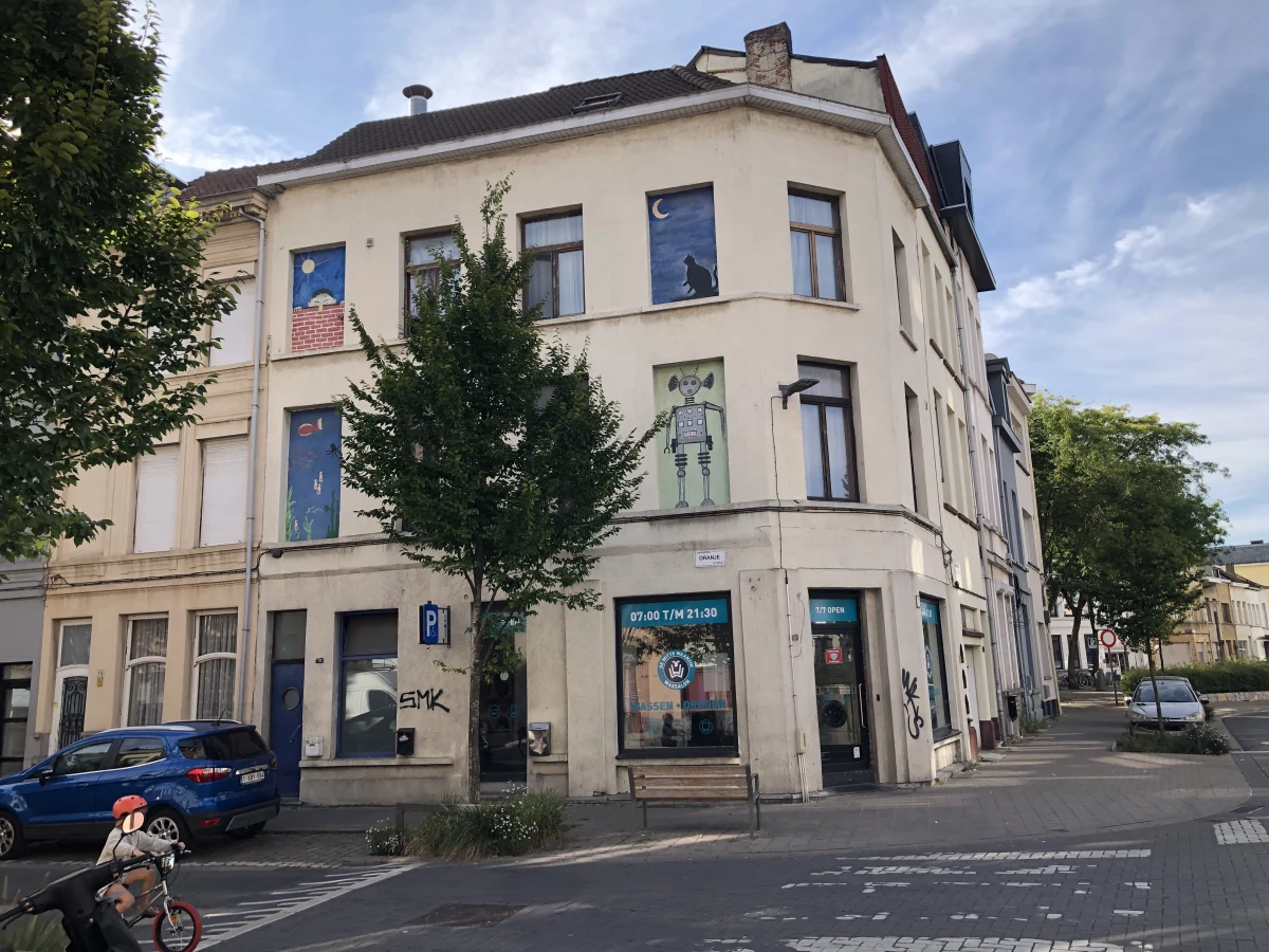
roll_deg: +2.1
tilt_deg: +12.9
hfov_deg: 63.4
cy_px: 476
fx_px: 1026
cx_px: 634
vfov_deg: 49.7
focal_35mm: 28
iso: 20
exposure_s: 1/941
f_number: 1.8
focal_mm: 4
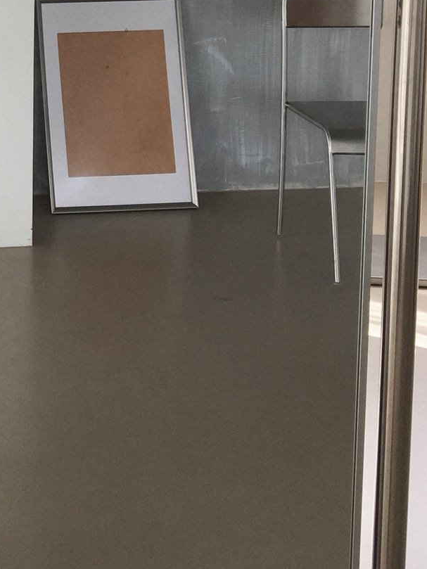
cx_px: -198
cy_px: -60
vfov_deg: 21.6
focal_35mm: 86
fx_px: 1414
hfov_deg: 15.9
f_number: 2.2
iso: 25
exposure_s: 1/120
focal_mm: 4.15
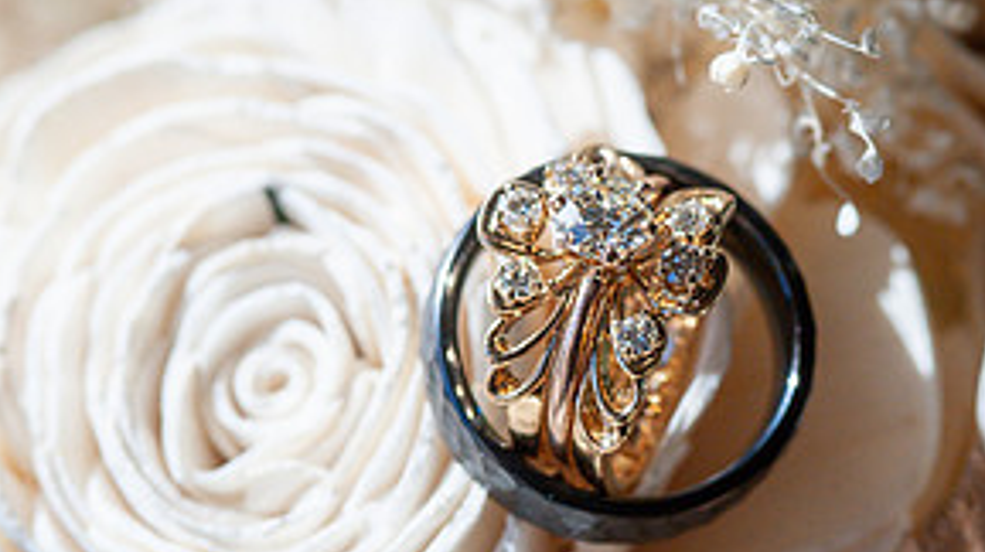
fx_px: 5767
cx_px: 596
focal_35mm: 221
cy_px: 296
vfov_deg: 5.5
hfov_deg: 9.8
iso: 640
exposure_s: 1/1000
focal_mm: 105
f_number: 8
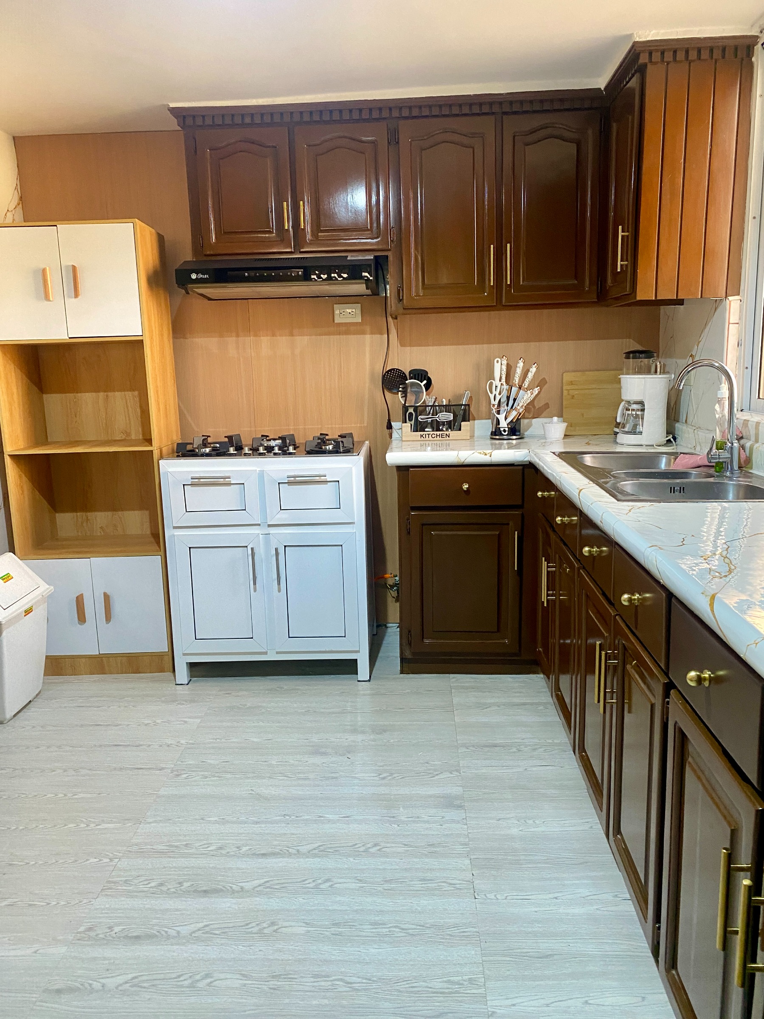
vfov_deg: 67.3
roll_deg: +0.7
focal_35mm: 26
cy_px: 510
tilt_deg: -8.0
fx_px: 765
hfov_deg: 53.1
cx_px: 382
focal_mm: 4.25
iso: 160
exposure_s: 1/60
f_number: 1.8
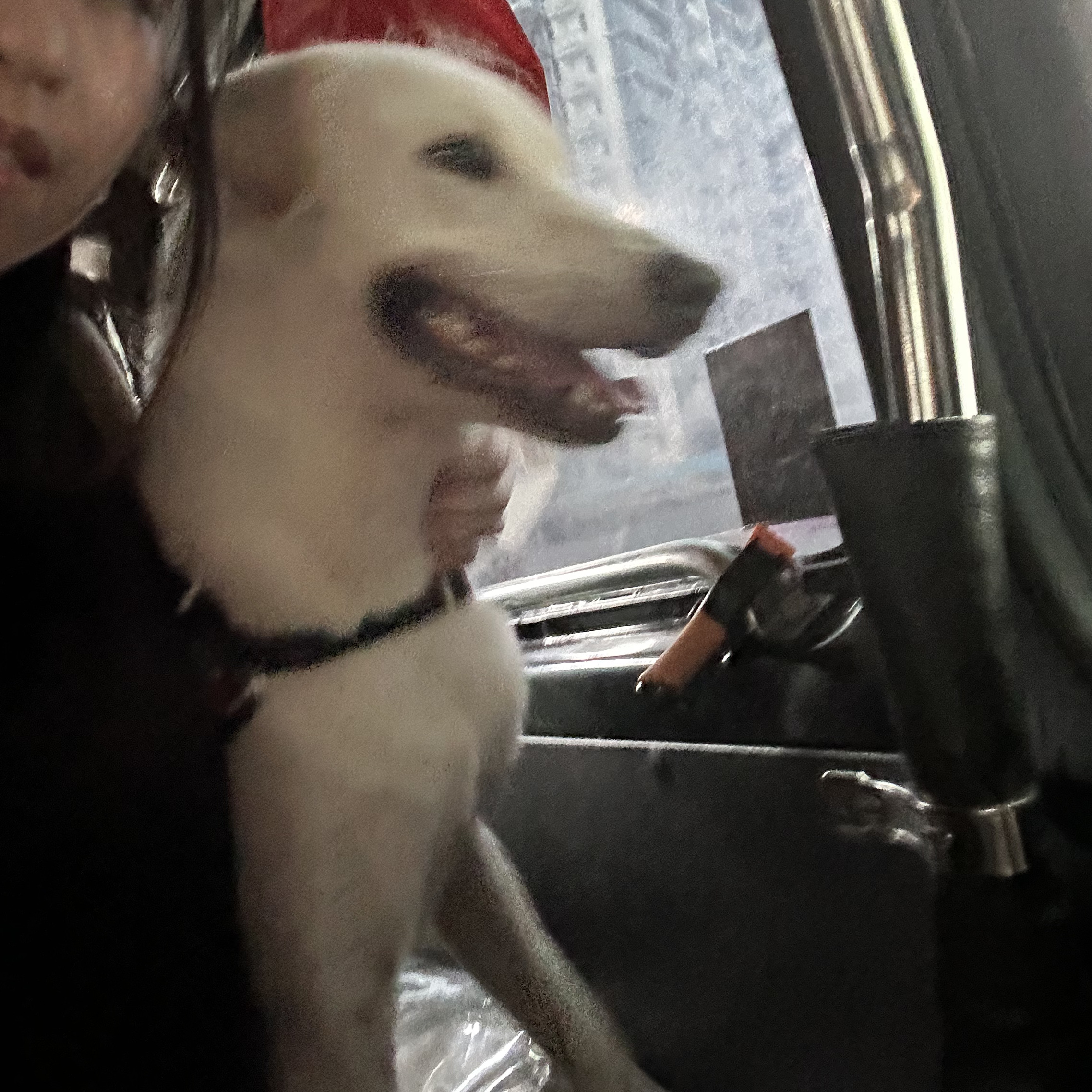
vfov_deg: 45.8
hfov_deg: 46.0
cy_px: 432
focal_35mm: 36
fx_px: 1285
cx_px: 550
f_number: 1.9
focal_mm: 2.69
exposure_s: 1/21
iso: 640
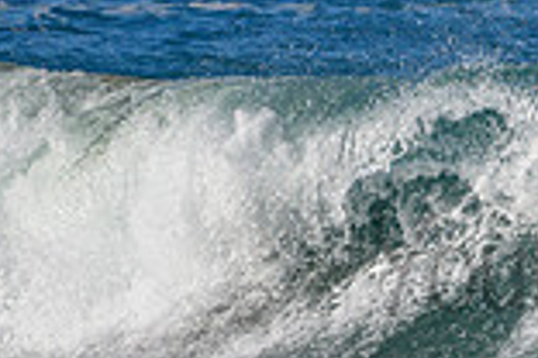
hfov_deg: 0.7
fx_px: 41752
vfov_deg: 0.5
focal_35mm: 2794
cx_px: 728
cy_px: 232
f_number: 5.6
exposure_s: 1/2000
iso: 280
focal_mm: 500
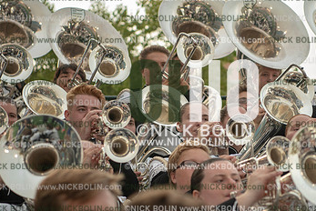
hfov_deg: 17.5
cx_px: 194
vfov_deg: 11.7
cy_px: 103
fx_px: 1028
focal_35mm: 117
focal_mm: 70
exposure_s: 1/800
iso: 800
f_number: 3.2
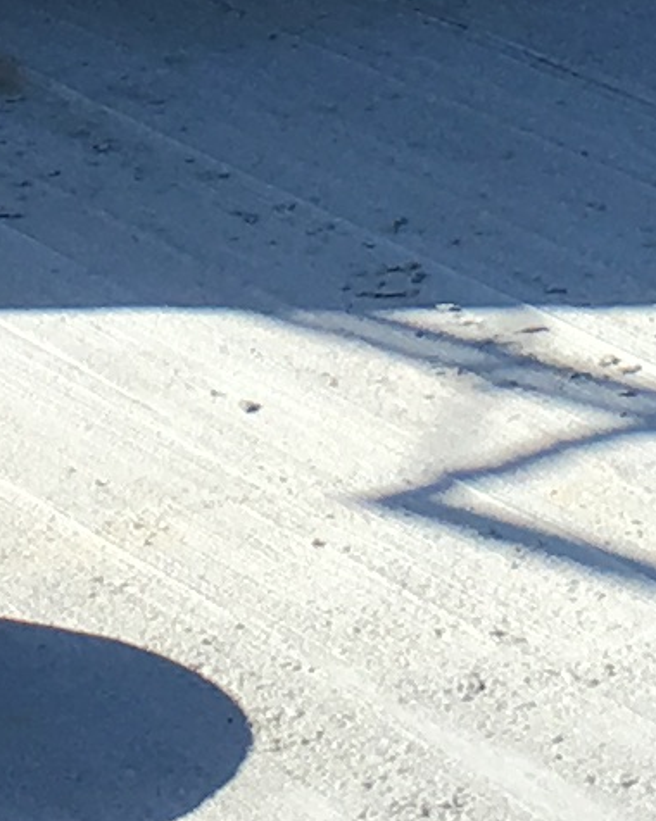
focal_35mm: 240
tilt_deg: -3.8
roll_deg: -1.4
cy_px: -871
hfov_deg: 6.4
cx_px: 199
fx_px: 5832
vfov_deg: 7.7
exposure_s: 1/1083
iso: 25
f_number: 2.2
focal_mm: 4.15
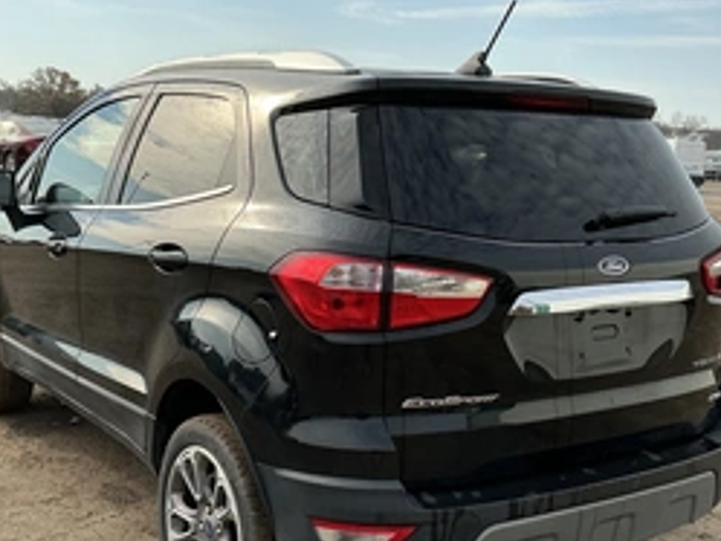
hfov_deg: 42.1
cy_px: 315
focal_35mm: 45
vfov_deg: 32.1
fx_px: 938
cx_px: 356
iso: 25
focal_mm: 3
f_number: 1.8
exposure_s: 1/1626
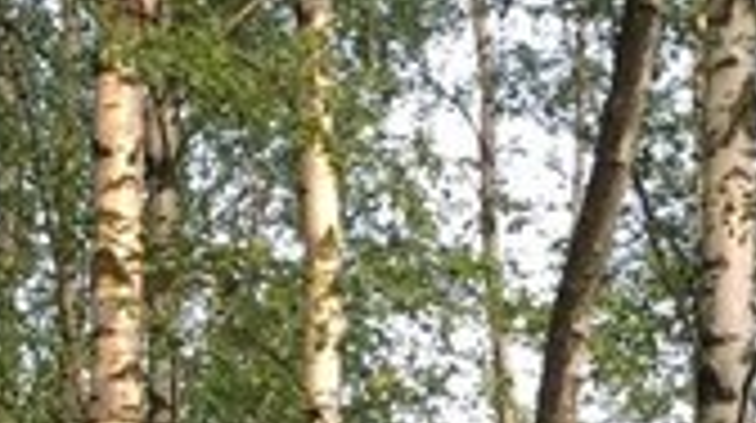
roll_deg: -1.2
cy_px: 1305
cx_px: 4
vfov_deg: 6.3
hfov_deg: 12.2
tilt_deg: -0.5
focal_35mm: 175
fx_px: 3504
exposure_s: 1/114
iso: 25
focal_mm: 4.15
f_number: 2.2
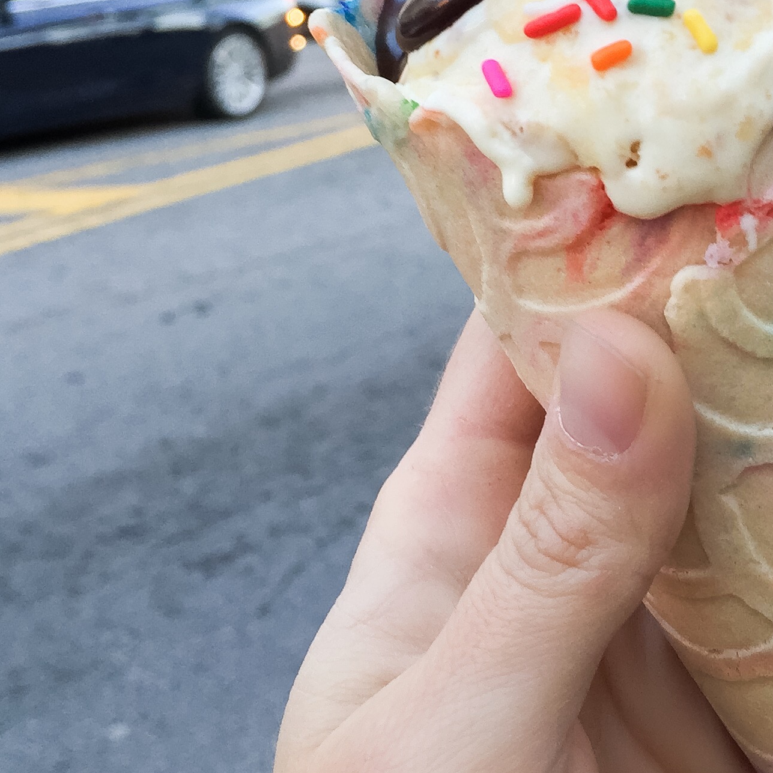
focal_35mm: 65
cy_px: 46
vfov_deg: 25.5
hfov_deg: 25.8
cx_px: 677
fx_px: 1642
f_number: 2.2
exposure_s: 1/30
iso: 40
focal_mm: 4.15
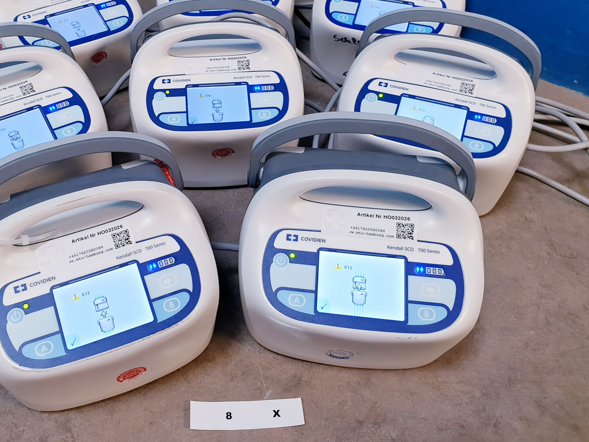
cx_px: 225
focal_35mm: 33
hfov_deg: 54.8
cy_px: 175
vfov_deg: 42.7
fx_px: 562
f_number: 2.4
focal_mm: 4.3
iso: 125
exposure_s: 1/50
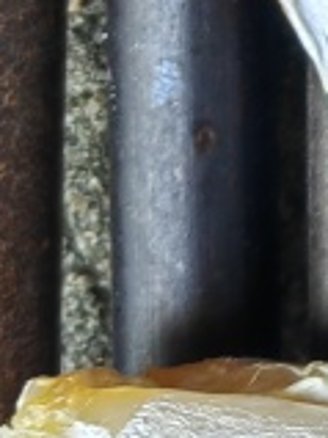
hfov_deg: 7.4
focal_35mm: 181
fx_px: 2290
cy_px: -453
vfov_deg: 10.1
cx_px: 899
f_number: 1.8
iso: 50
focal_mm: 5.54
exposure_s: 1/107
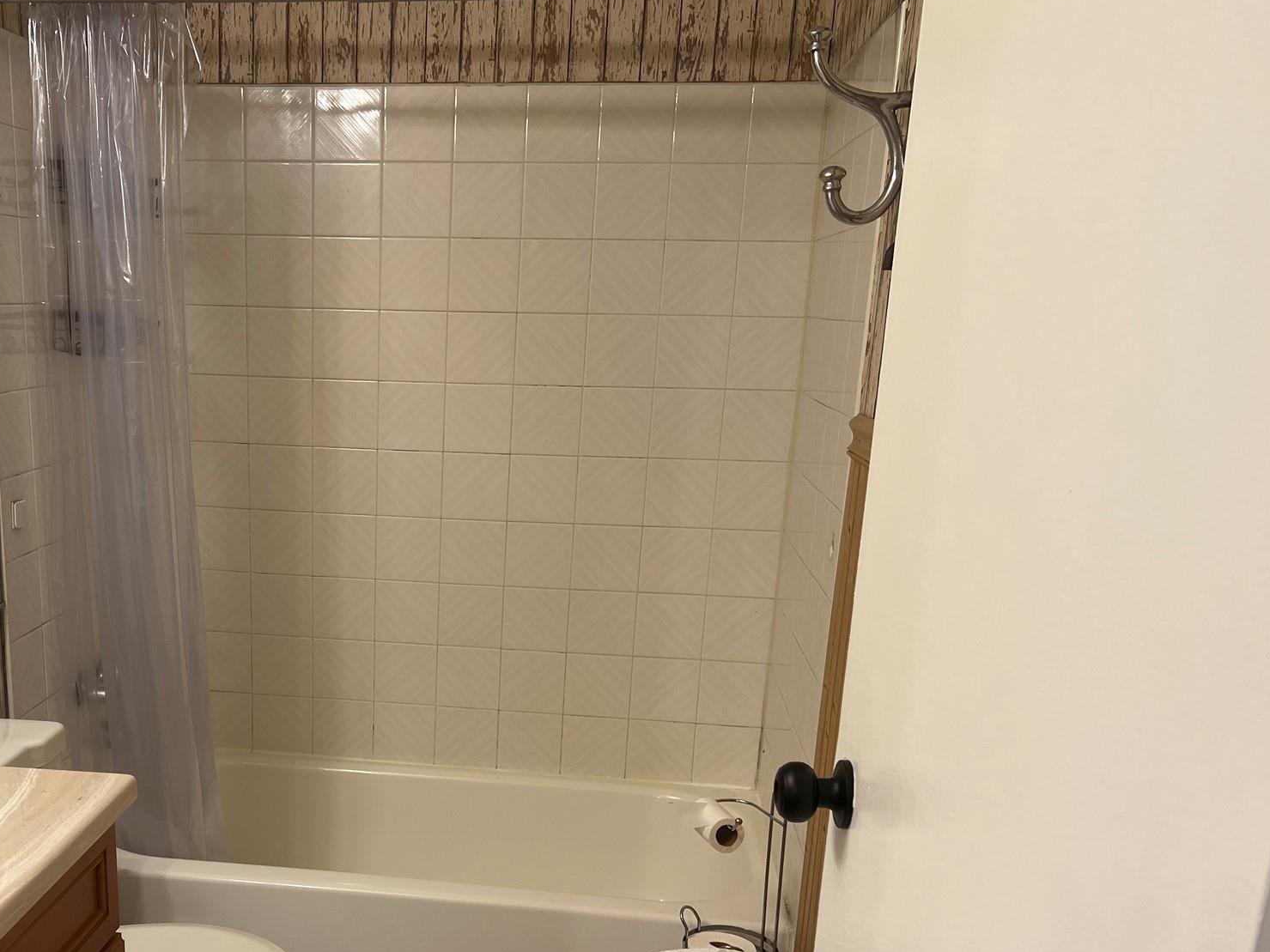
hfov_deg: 50.2
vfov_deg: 39.1
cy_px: 646
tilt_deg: -15.3
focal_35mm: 36
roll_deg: -0.9
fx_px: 1321
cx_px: 398
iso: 64
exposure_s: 1/60
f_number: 1.5
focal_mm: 5.7
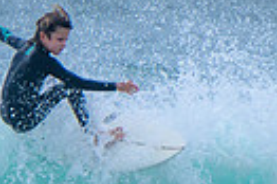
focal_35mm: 2445
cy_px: 217
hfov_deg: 0.8
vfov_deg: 0.6
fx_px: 18789
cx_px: 81
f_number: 5.6
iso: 280
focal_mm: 400
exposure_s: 1/2000
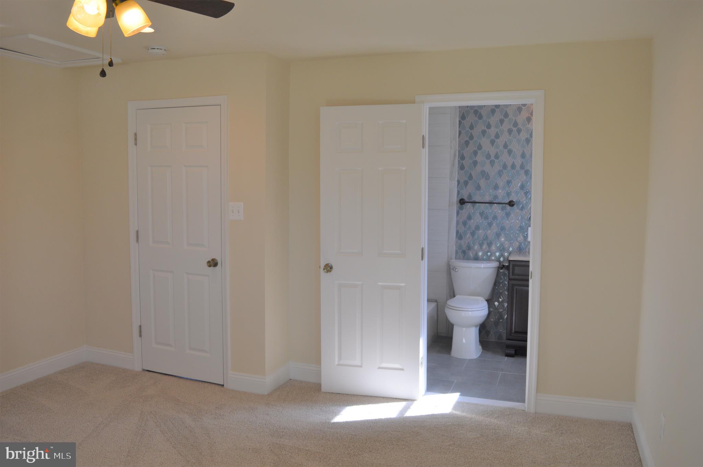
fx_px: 527
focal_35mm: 27
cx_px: 352
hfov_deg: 67.4
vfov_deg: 47.8
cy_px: 234
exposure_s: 1/125
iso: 200
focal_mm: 18
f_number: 5.6
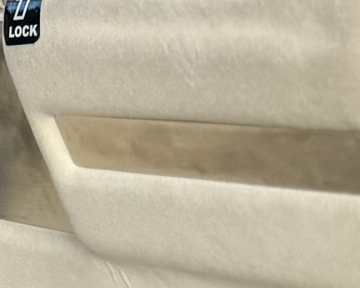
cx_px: -795
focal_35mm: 153
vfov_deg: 9.7
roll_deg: -0.4
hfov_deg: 9.3
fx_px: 1630
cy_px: -202
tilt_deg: -2.9
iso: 80
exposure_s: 1/1553
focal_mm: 6.76
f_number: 1.78
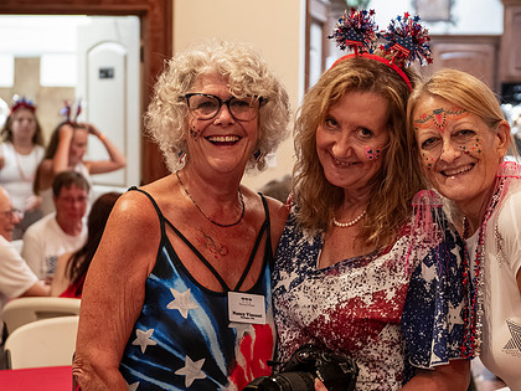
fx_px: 1550
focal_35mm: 103
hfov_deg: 19.0
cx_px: 366
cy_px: 245
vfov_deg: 14.4
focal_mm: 52
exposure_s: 1/100
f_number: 3.5
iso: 4500
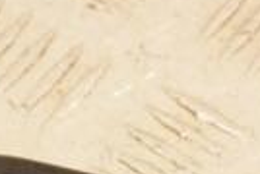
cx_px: 215
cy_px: 296
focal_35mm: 442
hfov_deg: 4.7
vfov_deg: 3.1
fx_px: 3199
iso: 800
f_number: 7.1
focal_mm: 66
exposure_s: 1/200
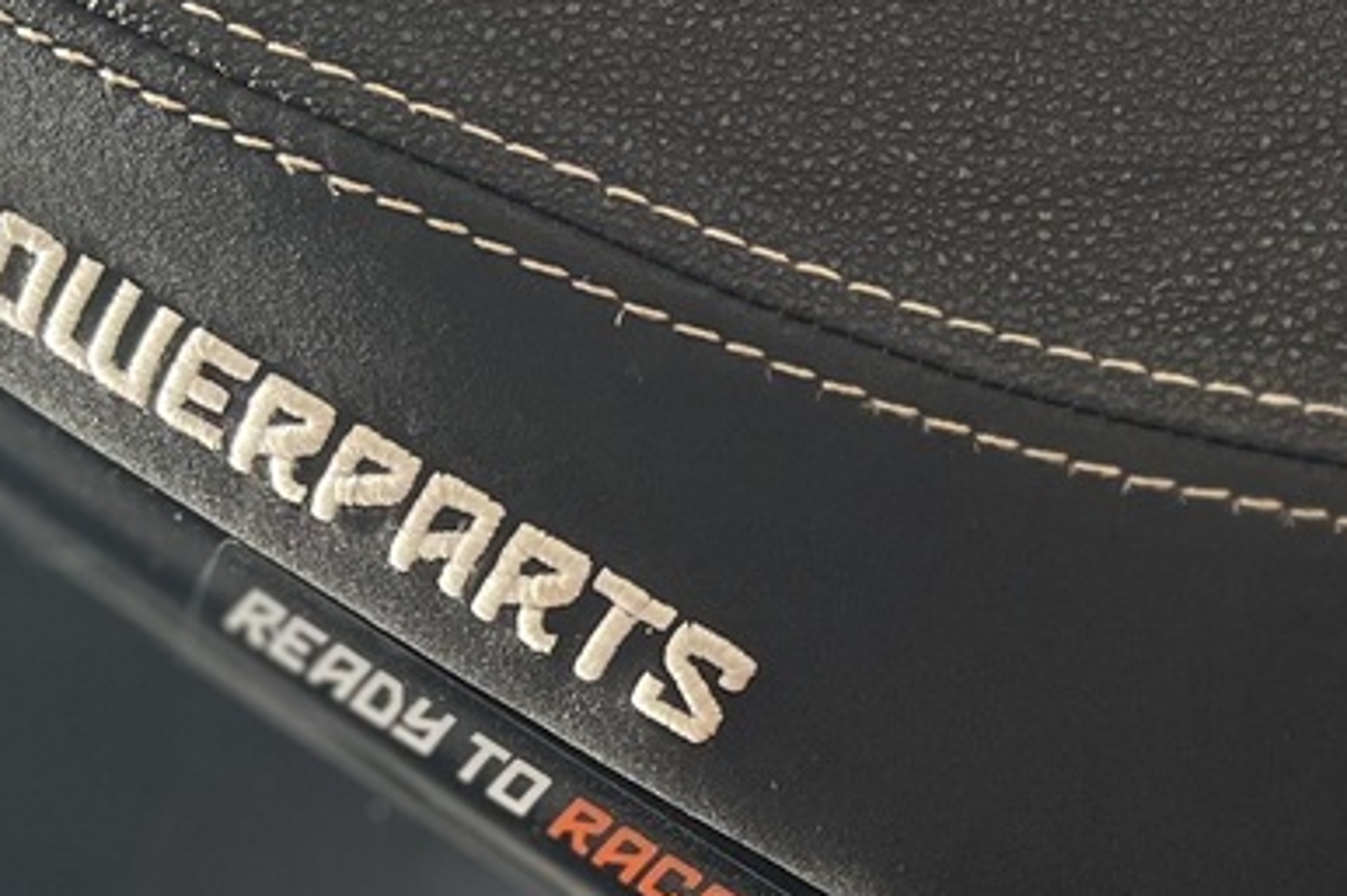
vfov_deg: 13.2
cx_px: 1029
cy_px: 1060
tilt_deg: -23.6
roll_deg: -0.3
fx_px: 3777
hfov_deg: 20.1
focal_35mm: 101
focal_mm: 5.1
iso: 125
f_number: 1.6
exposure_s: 1/100
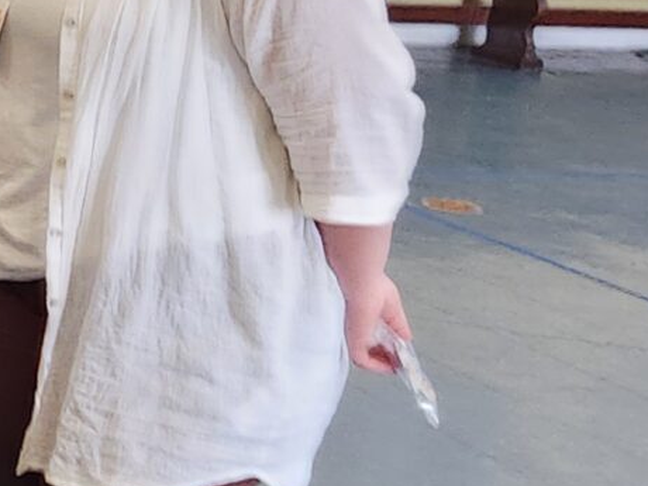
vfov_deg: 11.6
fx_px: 2396
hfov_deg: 12.2
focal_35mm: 128
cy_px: 166
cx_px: -914
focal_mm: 5.4
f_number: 1.8
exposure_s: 1/120
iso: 500
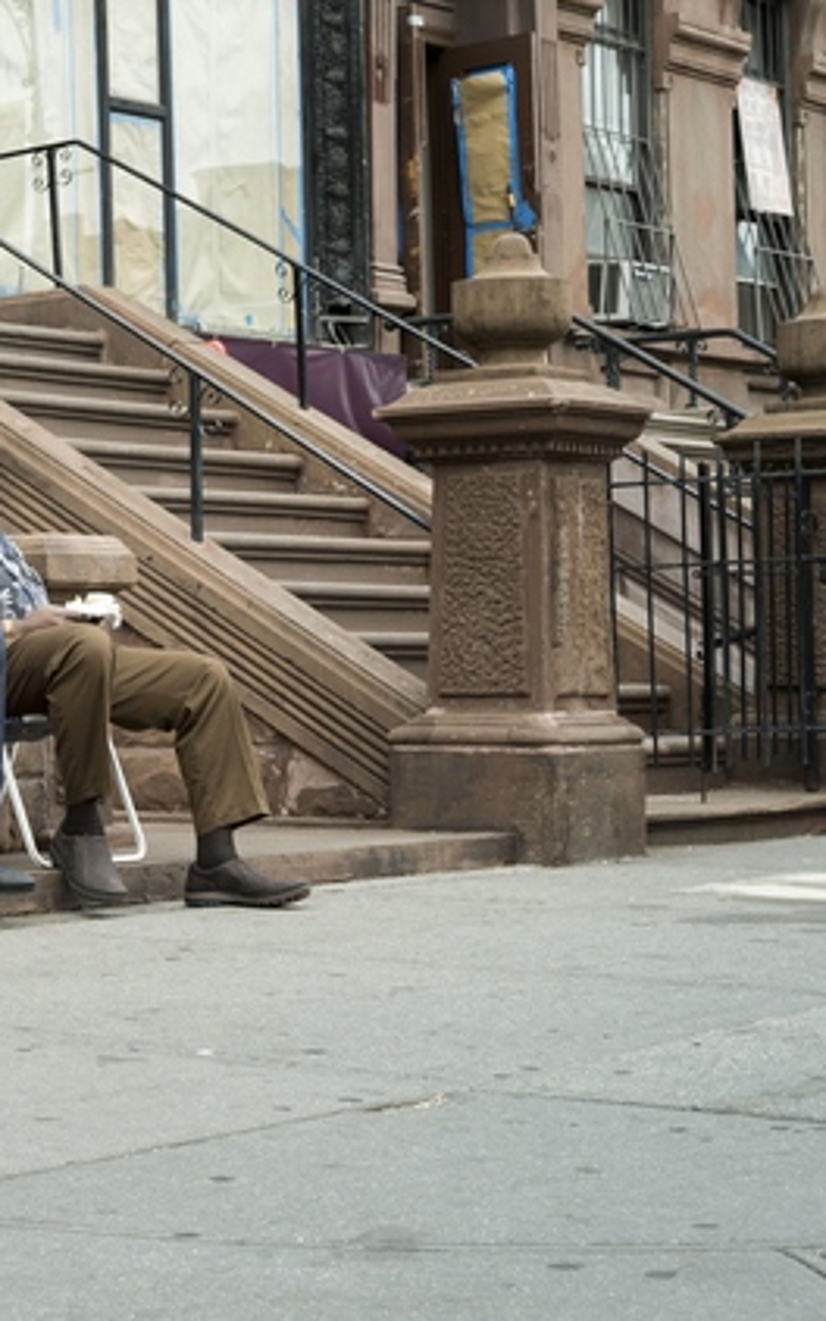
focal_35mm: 93
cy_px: 660
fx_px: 3347
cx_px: -160
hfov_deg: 13.7
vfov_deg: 22.3
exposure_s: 1/200
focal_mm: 55
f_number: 8
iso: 500
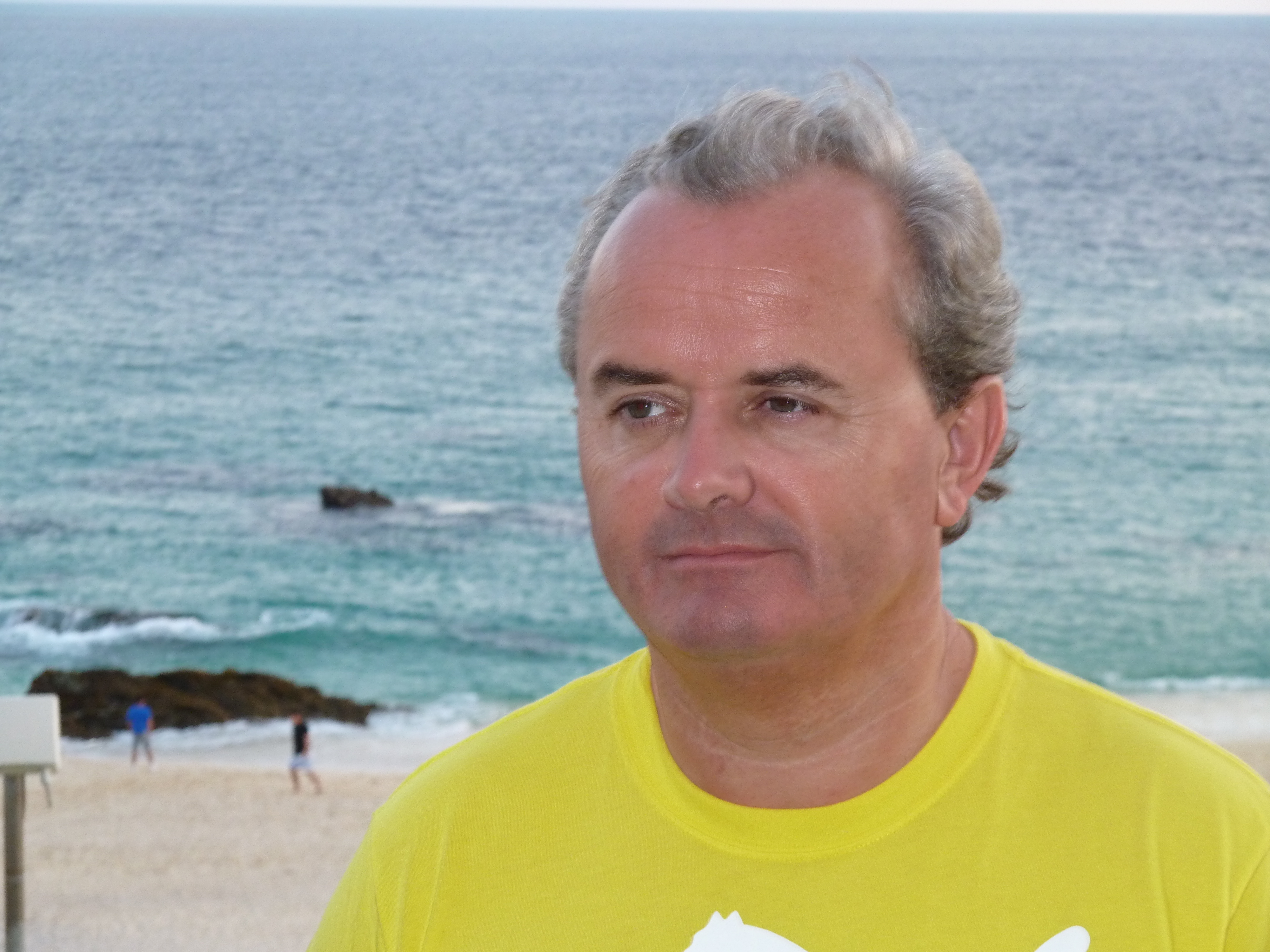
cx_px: 635
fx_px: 4366
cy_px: 476
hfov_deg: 16.6
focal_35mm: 119
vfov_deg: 12.5
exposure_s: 1/40
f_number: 4.4
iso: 200
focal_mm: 19.5
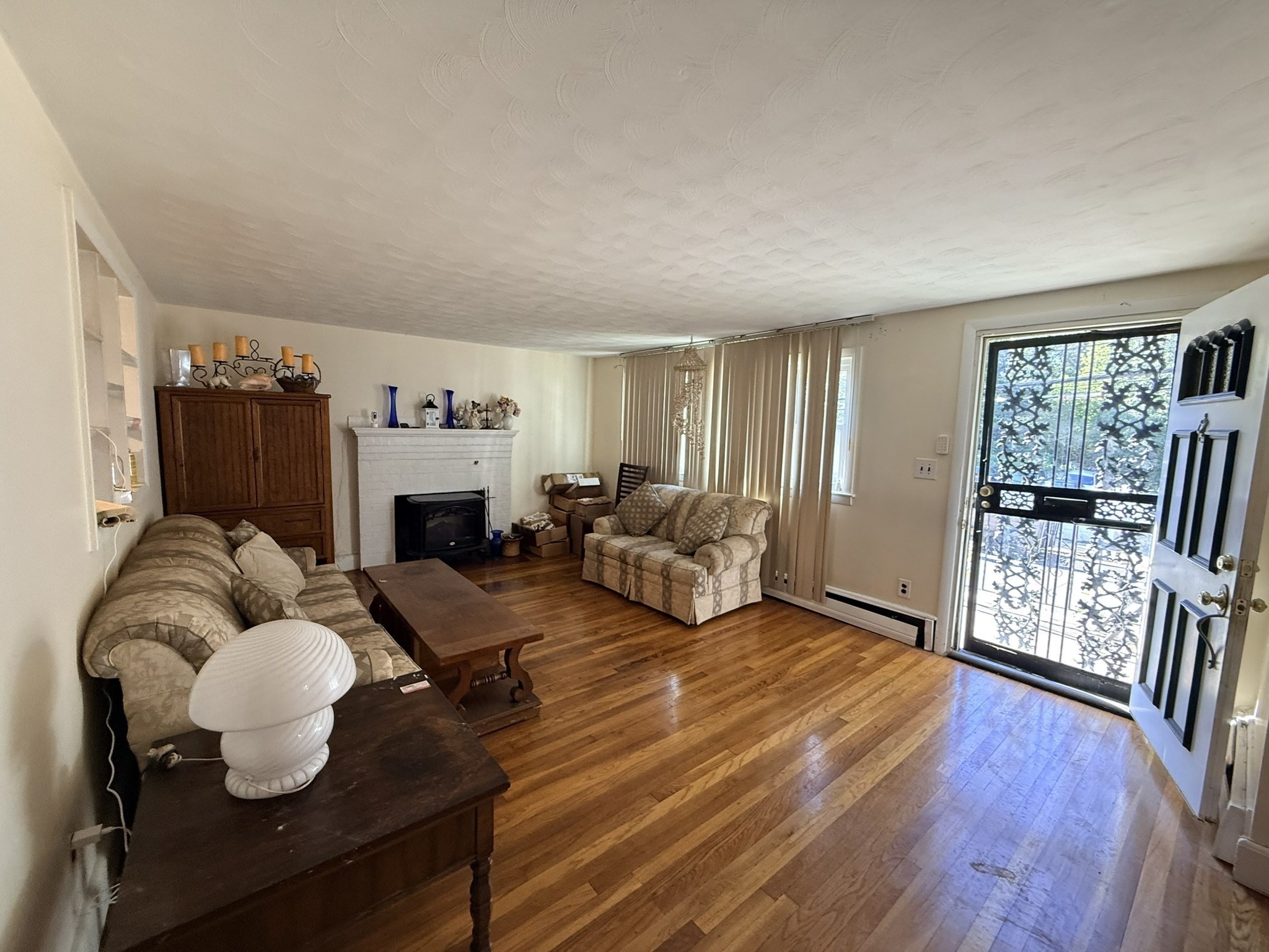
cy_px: 476
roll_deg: -1.8
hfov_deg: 102.1
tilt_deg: -5.2
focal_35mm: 14
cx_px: 634
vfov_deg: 85.7
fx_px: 513
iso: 250
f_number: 2.2
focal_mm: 2.22
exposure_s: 1/60
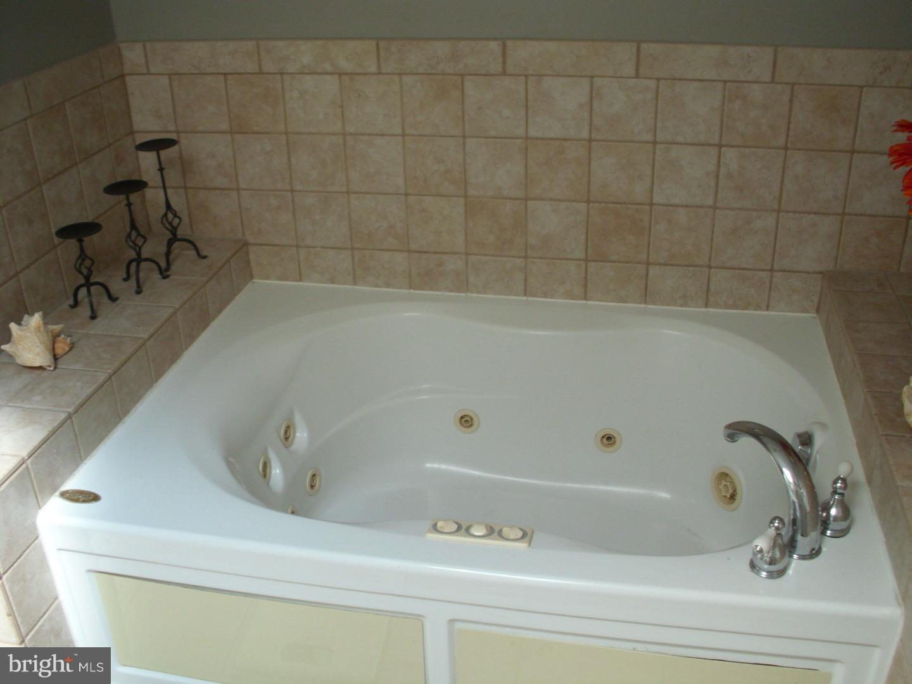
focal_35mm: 38
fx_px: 1001
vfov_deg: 37.7
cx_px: 456
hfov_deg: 49.0
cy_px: 342
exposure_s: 1/60
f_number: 2.9
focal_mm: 6.3
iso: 200
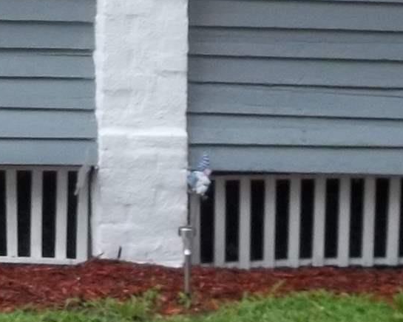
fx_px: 2099
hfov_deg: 10.7
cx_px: -128
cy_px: -222
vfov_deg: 8.5
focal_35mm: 176
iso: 80
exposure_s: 1/160
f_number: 2.9
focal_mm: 5.7
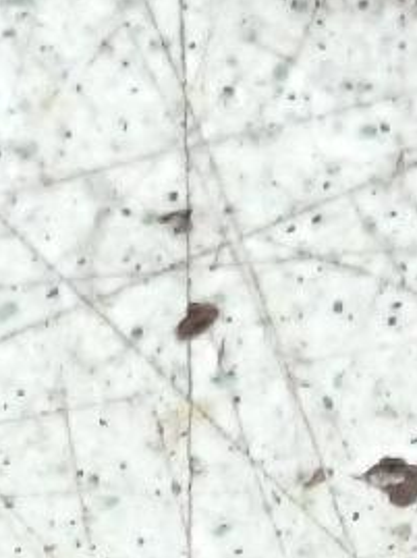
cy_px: 1531
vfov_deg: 9.3
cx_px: -17
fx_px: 2914
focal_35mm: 181
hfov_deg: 8.1
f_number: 1.8
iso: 250
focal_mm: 3.98
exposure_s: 1/25.1
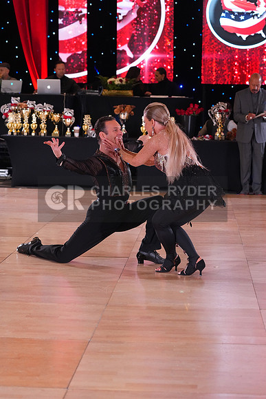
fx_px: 975
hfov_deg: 15.5
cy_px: 200
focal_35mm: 88
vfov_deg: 23.1
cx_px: 133
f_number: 4.5
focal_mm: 88
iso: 3200
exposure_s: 1/250
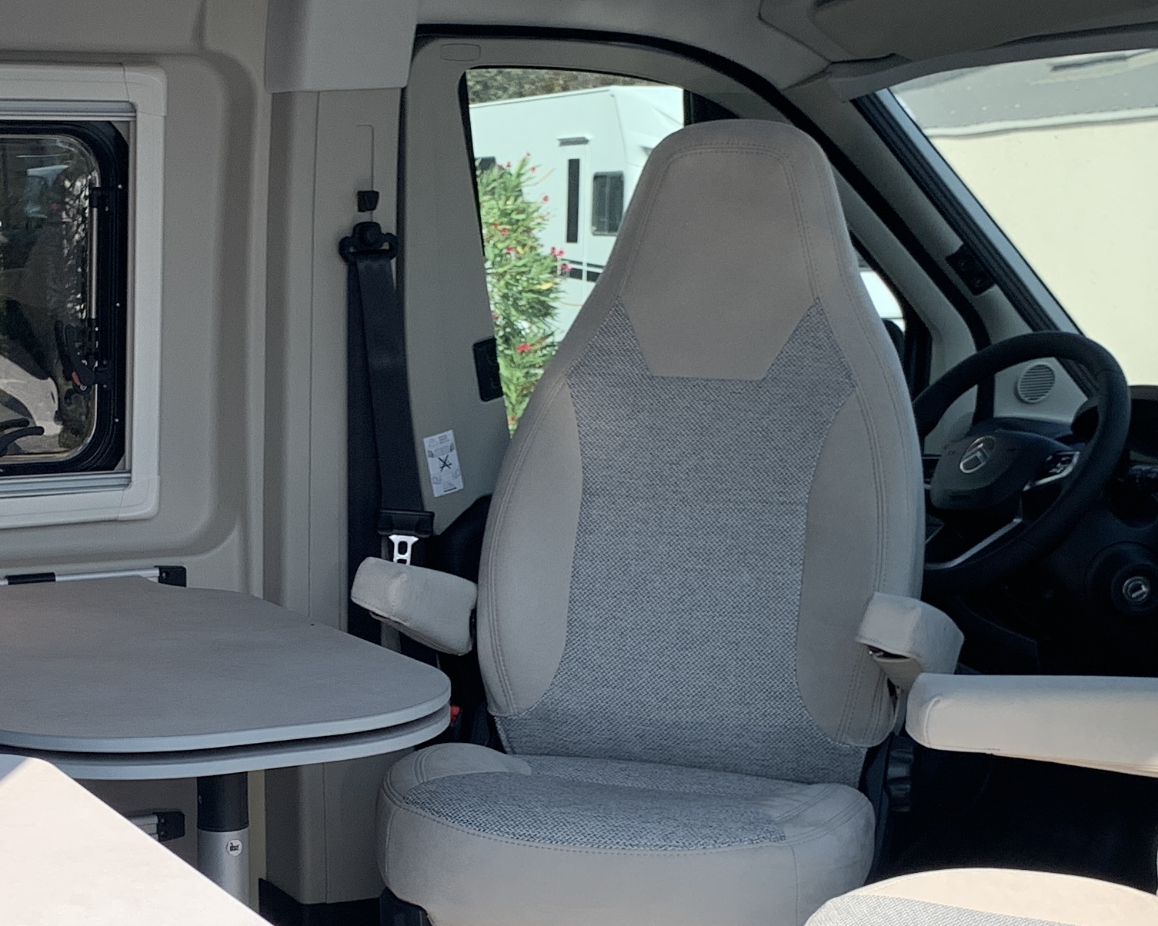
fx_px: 2331
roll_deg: +0.4
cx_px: 342
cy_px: 602
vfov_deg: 22.4
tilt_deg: -9.6
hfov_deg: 27.6
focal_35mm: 68
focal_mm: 4.25
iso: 25
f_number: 1.8
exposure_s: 1/1250
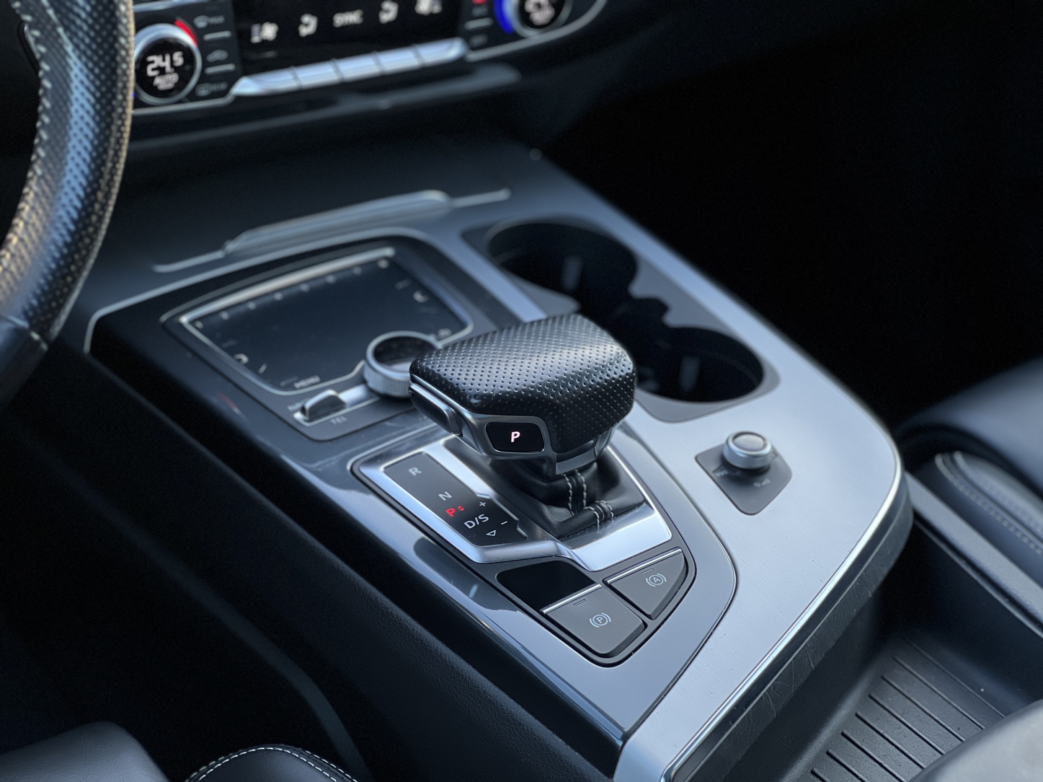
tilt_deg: -29.9
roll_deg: -4.7
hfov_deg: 25.3
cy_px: 391
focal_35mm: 77
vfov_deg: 19.1
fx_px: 2320
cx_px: 522
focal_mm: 9
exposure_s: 1/121
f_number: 2.8
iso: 160
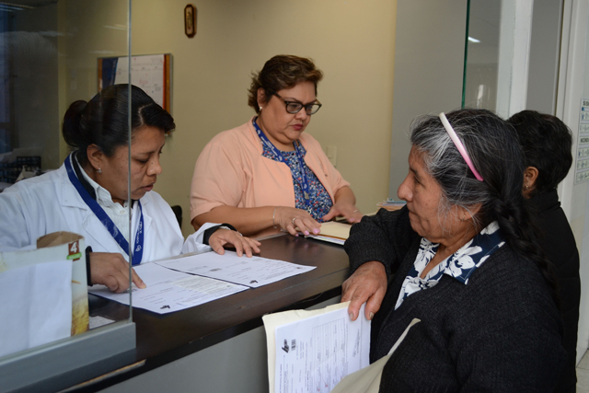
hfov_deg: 57.2
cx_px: 294
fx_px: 540
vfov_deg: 40.0
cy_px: 196
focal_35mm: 33
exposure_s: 1/50
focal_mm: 22
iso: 180
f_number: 4
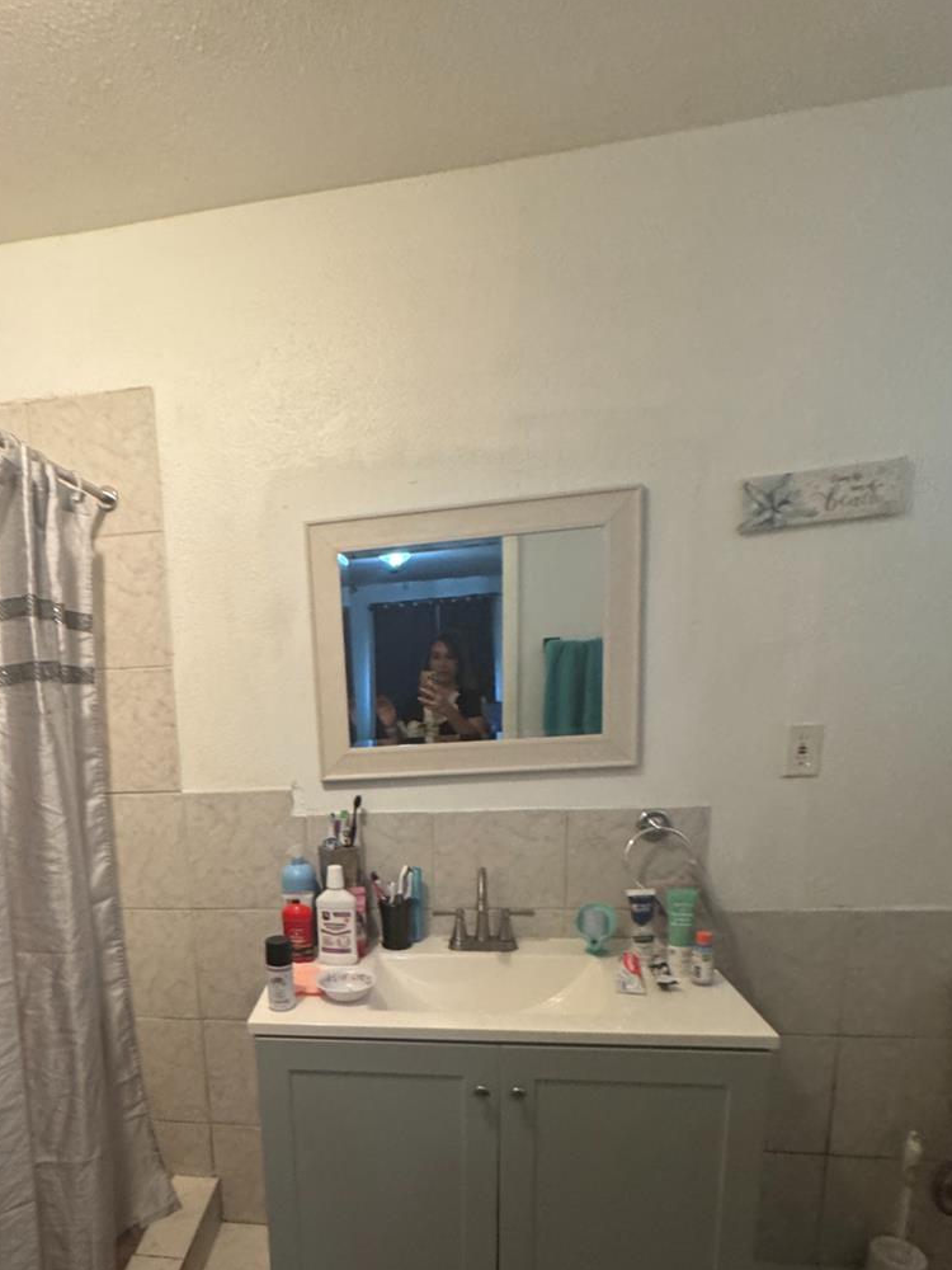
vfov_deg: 76.6
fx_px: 770
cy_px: 843
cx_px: 299
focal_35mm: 21
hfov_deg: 61.5
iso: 400
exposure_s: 1/60
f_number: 2.2
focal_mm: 2.22
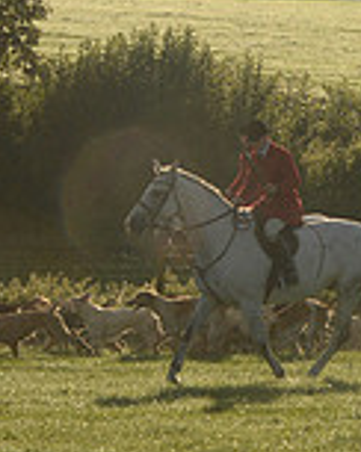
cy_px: 68
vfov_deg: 6.0
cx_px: 855
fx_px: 4296
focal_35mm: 321
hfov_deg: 4.7
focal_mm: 90
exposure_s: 1/1000
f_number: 14
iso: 1600
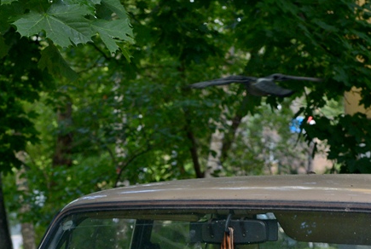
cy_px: 370
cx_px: 144
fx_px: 1663
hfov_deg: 12.7
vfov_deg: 8.4
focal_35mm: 161
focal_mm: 50
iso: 400
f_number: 5.6
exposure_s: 1/200
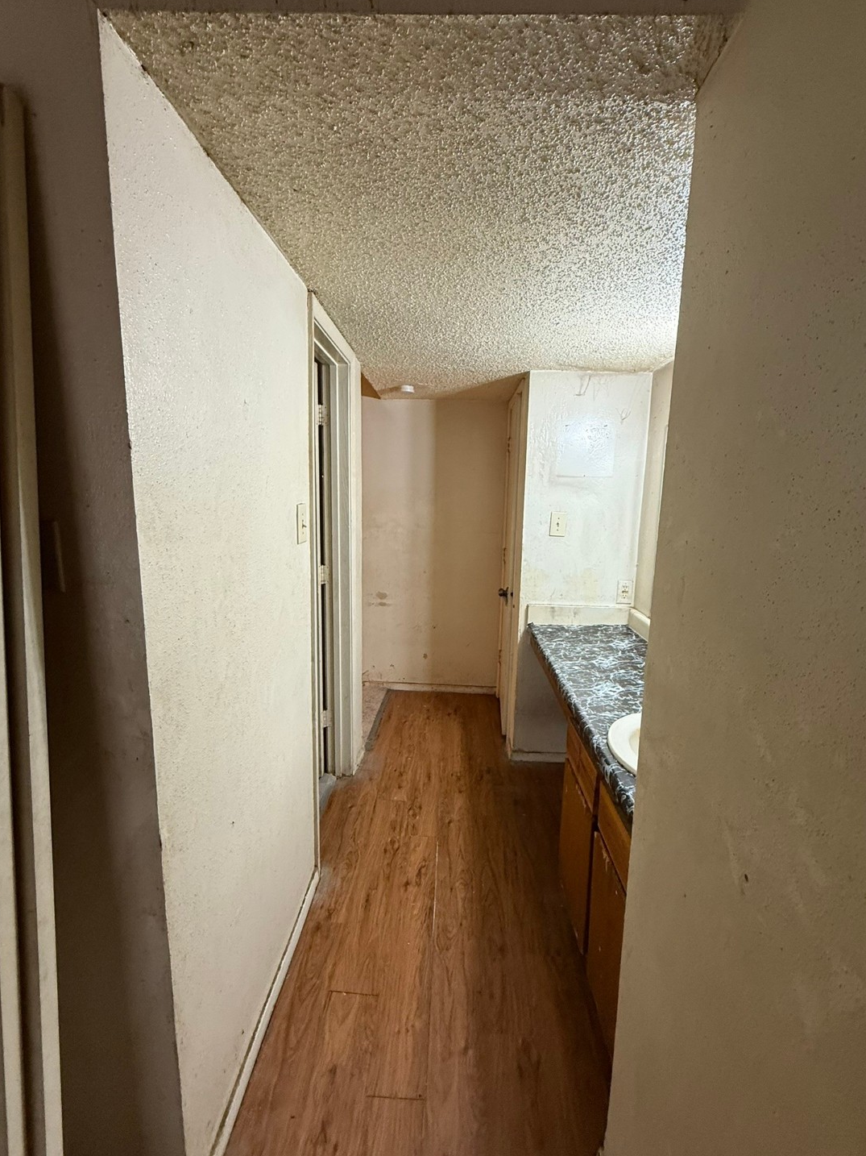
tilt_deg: -8.4
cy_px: 569
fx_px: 500
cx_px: 434
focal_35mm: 15
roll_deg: -0.8
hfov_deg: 81.7
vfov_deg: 98.2
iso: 200
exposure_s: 1/60
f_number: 2.2
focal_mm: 2.22
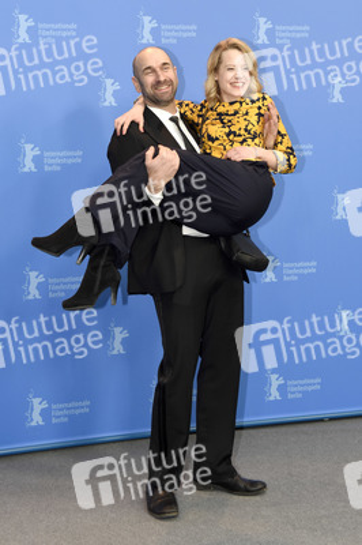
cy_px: 272
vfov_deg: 41.1
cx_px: 181
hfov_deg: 28.0
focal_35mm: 48
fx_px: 725
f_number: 4
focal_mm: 32
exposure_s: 1/200
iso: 640
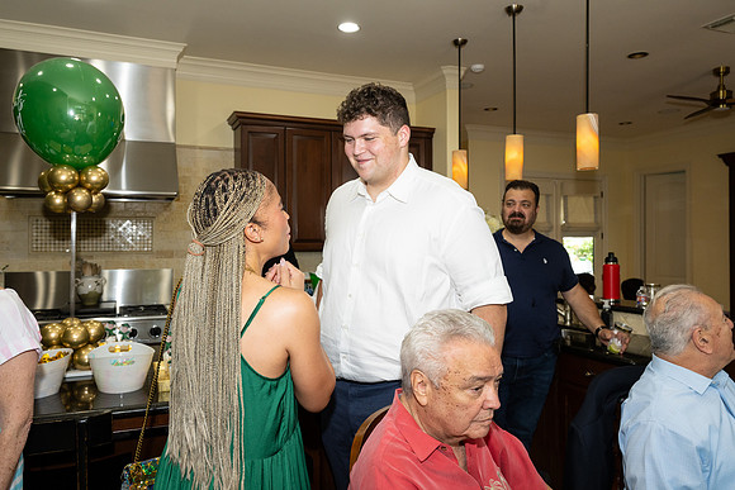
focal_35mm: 28
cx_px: 368
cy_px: 245
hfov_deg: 66.4
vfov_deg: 47.2
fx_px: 562
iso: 800
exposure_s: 1/200
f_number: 5.6
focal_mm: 27.5
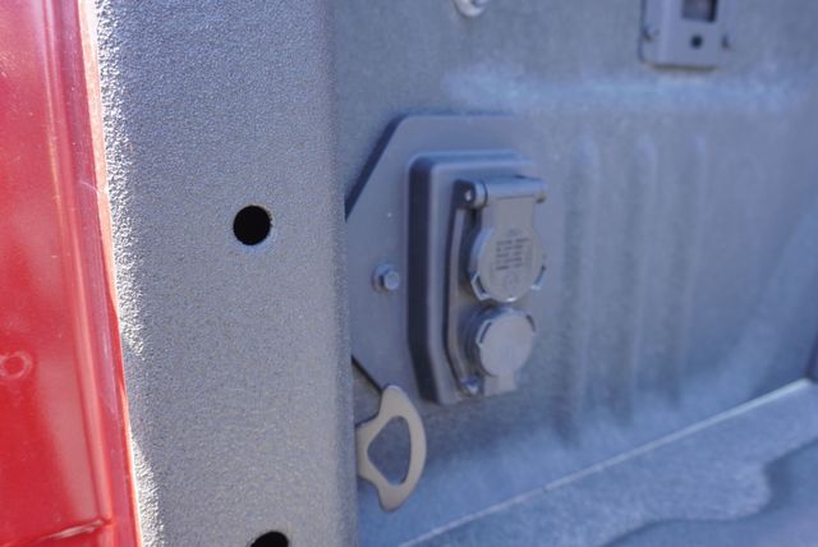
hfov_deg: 64.5
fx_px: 648
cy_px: 274
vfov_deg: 45.8
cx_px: 409
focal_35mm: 28
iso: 250
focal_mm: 19
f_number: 4
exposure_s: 1/60
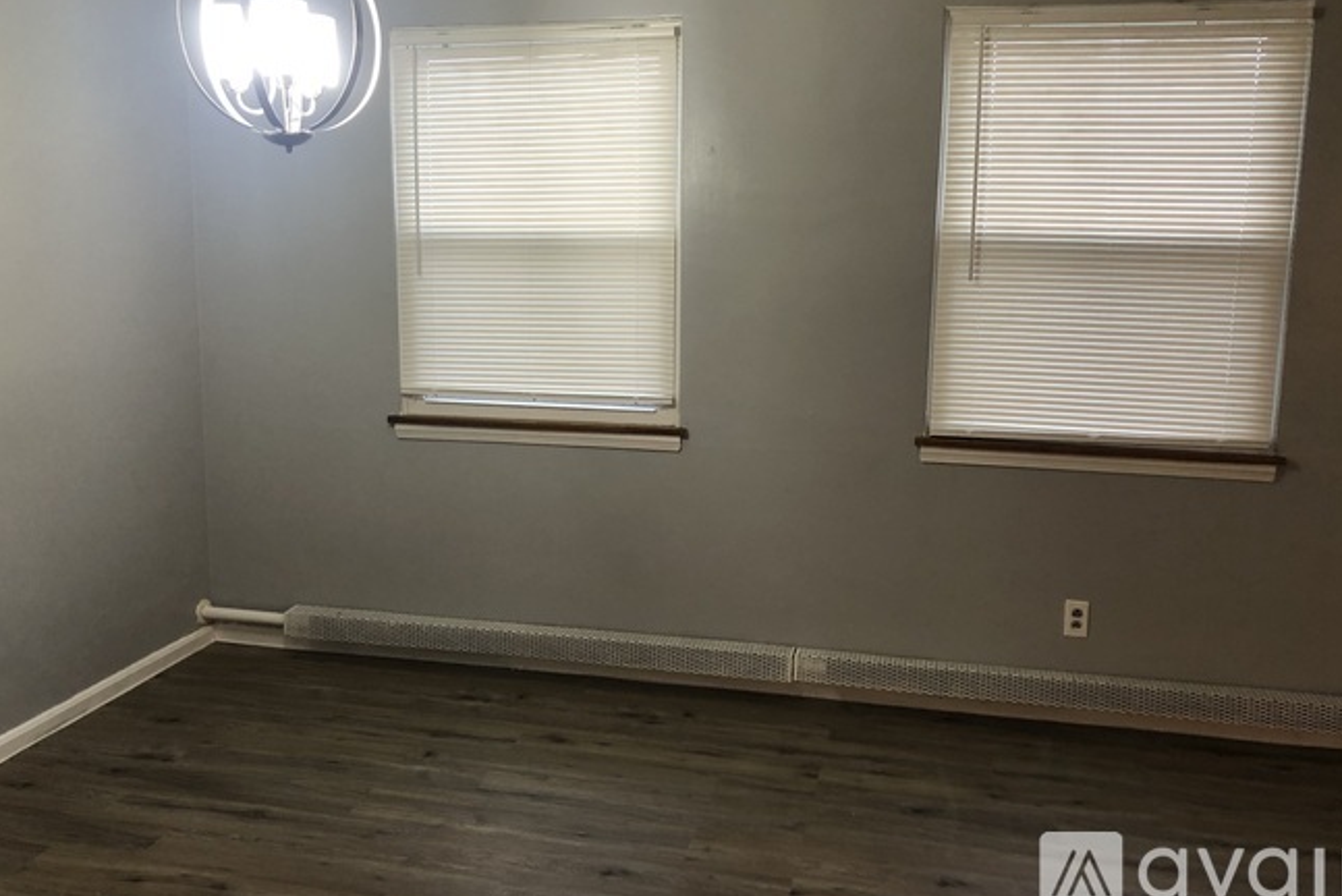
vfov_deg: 43.6
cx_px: 683
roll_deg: -0.8
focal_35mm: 30
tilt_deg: -10.9
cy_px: 396
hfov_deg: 61.9
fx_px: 1119
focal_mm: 3.99
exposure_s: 1/15
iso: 50
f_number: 1.8
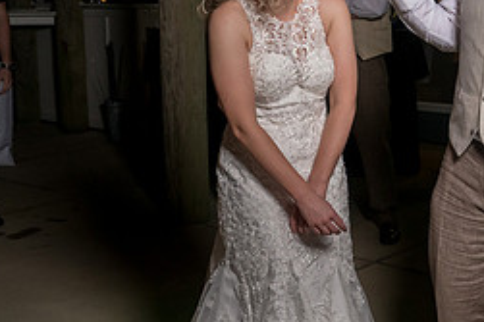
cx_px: 414
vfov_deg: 19.4
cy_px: 151
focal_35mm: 70
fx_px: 940
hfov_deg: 28.0
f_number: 5.6
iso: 2000
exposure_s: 1/160
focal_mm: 26
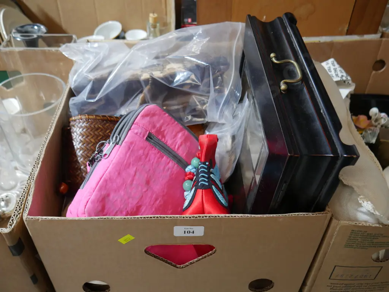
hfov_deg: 56.8
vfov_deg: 44.2
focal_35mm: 32
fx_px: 360
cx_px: 194
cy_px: 146
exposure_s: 1/60
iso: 800
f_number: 3.6
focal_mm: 16
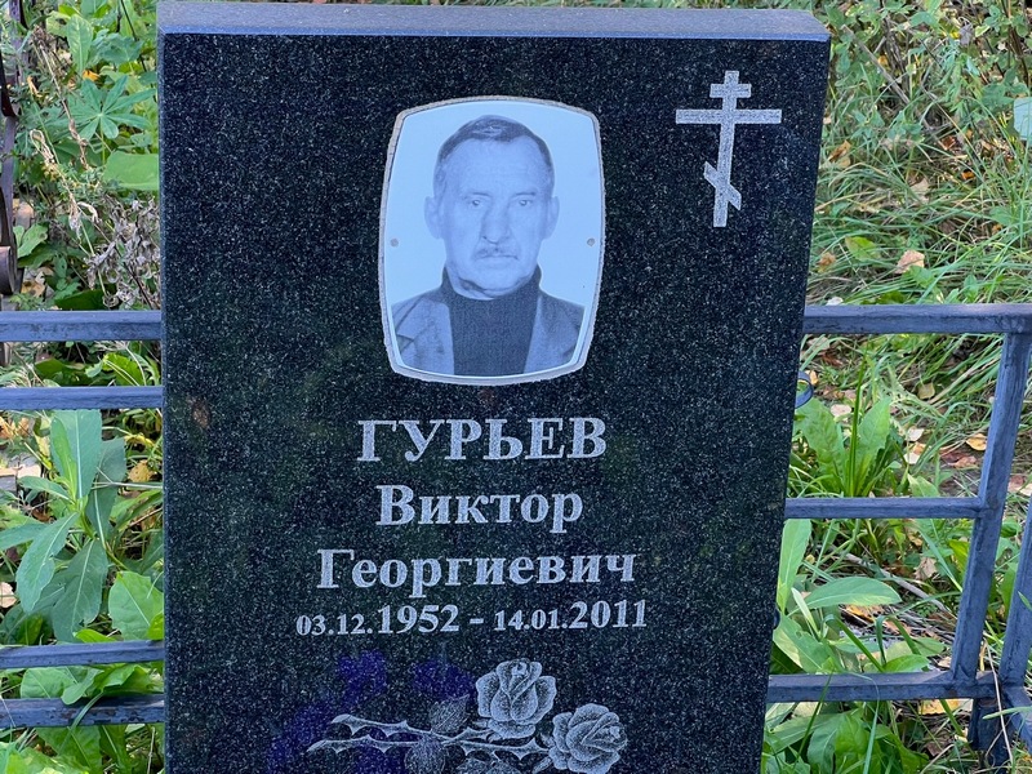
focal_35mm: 77
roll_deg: +1.1
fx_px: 2296
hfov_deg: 25.3
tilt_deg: -22.7
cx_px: 516
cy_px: 387
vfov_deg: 19.1
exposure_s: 1/99
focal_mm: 9
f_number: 2.8
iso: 32
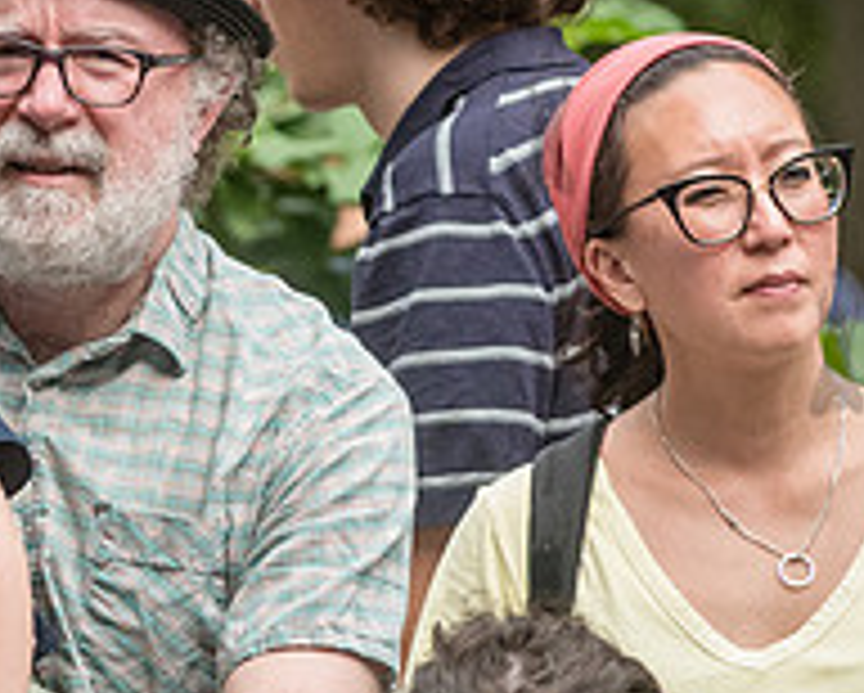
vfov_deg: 2.8
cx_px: -111
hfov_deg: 3.4
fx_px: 14334
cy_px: 477
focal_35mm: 560
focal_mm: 170
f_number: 5
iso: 2000
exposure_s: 1/2500
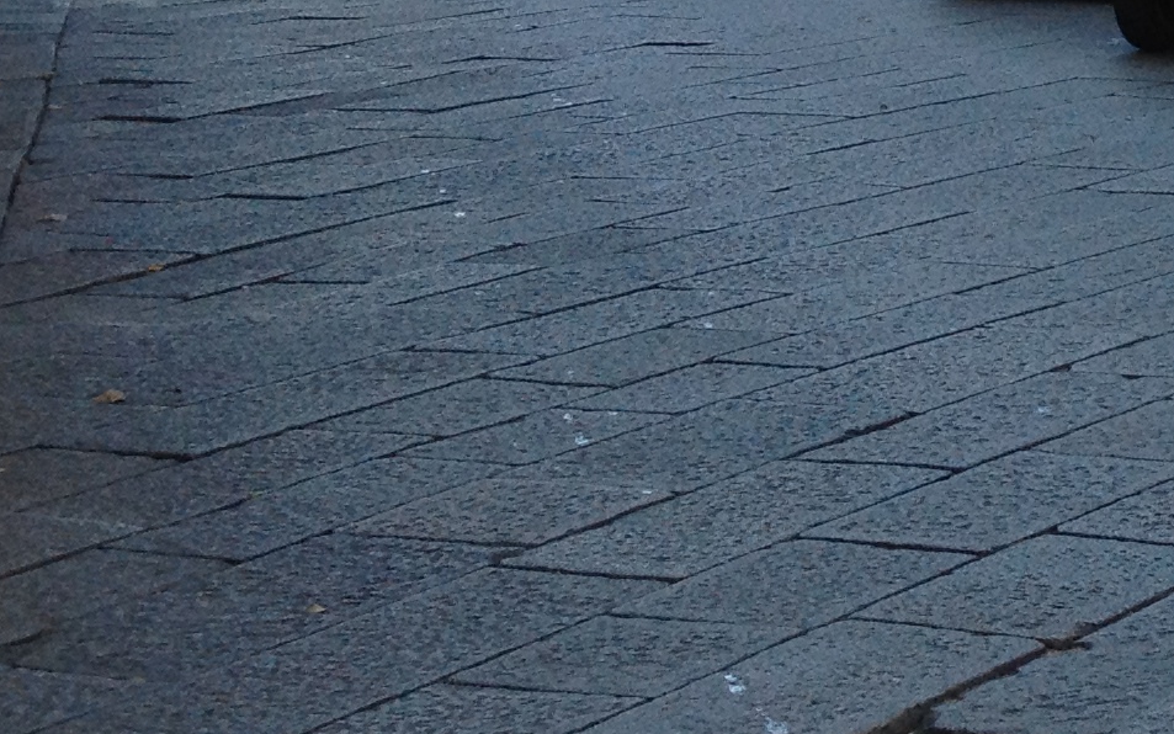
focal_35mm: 127
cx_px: 1981
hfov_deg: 14.8
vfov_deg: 9.9
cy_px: -466
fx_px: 4064
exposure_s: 1/120
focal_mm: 4.28
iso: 80
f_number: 2.4
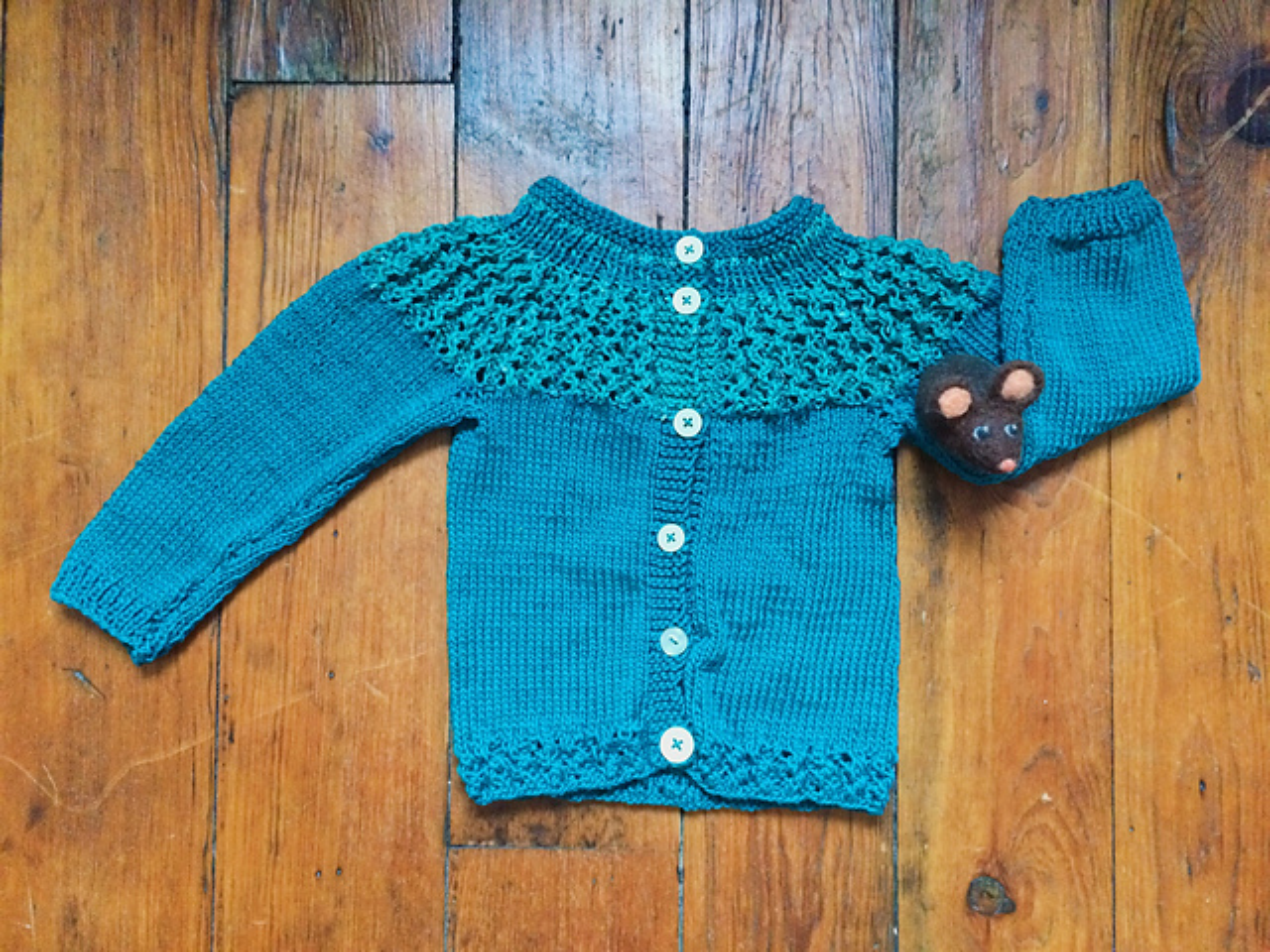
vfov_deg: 48.2
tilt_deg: -87.8
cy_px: 476
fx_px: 1064
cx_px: 635
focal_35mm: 29
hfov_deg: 61.7
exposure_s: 1/15
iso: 320
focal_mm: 4.15
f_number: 2.2
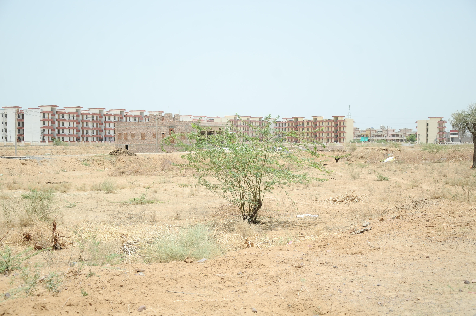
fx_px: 693
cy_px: 158
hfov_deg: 37.9
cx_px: 238
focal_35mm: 52
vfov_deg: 25.7
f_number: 4.5
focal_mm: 35
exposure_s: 1/500
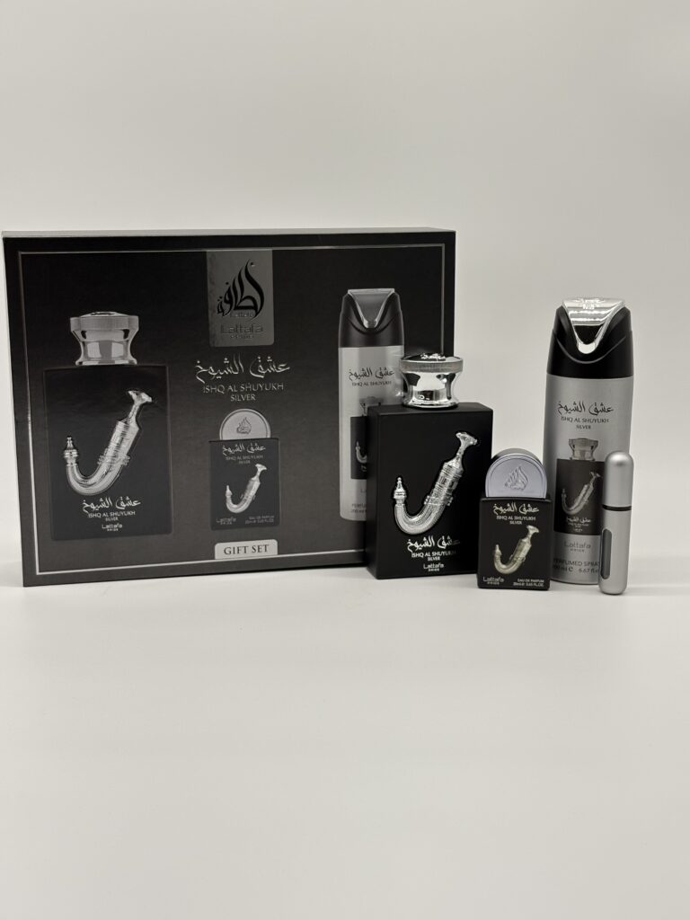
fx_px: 1382
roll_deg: +0.5
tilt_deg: -11.2
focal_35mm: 52
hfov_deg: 28.0
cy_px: 460
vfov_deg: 36.8
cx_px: 345
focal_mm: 5.96
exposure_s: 1/586
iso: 50
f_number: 1.6
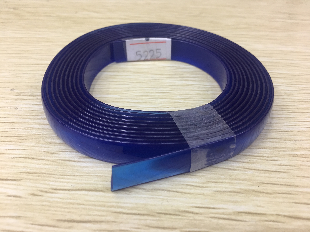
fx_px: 260
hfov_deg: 61.7
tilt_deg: -41.8
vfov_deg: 48.2
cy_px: 116
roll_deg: -0.8
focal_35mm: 29
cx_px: 155
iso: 40
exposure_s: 1/17
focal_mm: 4.15
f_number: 2.2
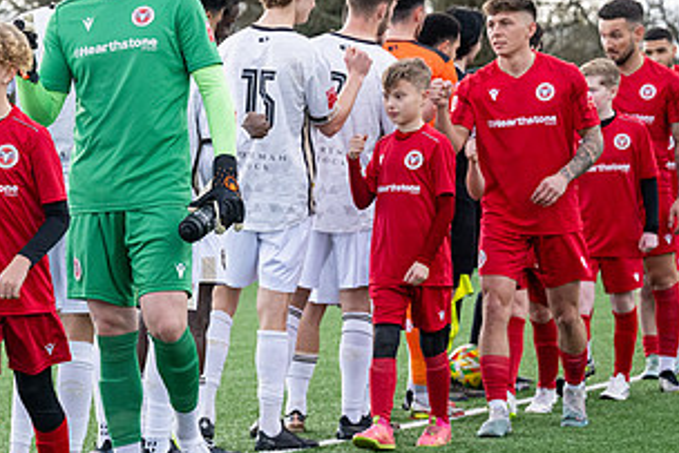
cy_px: 258
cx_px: -105
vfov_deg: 7.4
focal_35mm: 187
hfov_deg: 10.8
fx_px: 3529
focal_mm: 76
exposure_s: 1/2000
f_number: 4
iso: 800
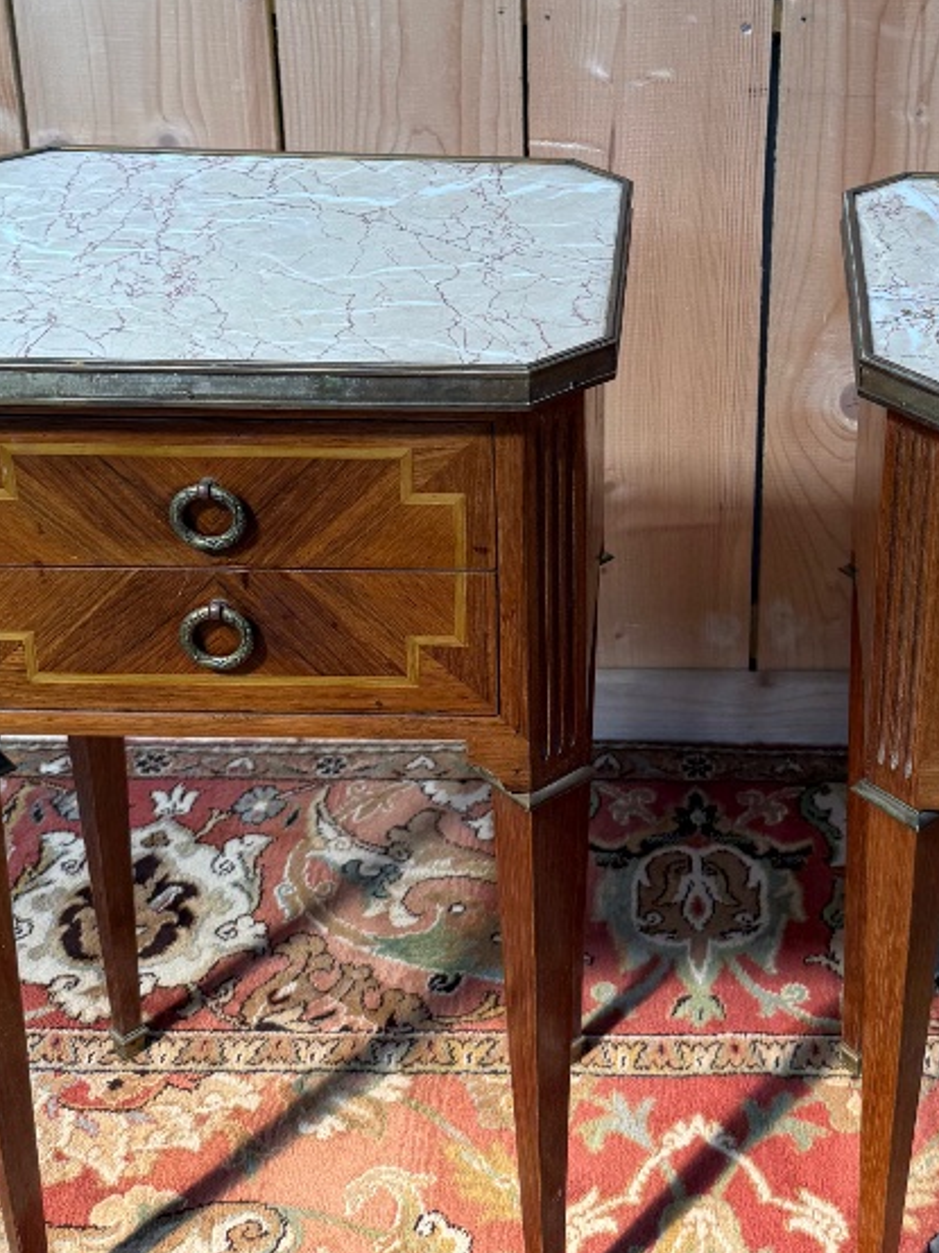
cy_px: 296
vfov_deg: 35.9
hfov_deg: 27.5
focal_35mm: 52
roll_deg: -3.4
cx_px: 740
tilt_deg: -24.5
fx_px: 1882
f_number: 1.78
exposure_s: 1/144
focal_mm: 6.76
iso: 50
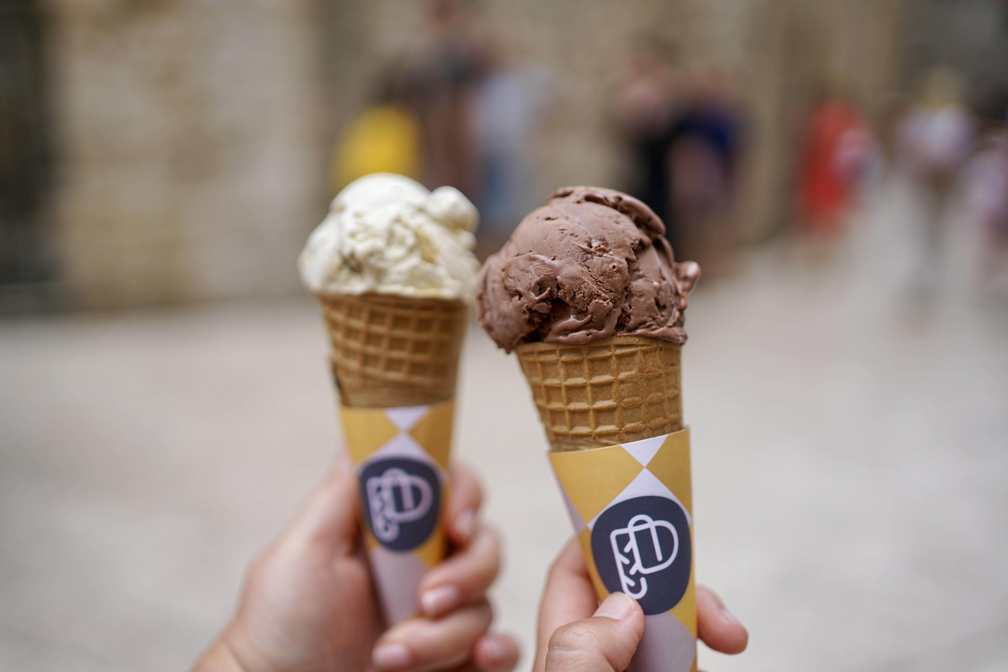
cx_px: 504
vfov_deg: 37.9
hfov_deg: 54.4
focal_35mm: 35
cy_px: 336
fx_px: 980
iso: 200
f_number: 1.8
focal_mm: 35
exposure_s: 1/2000
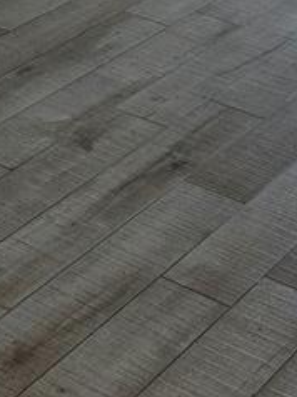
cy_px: -335
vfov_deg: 14.7
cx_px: 222
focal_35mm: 116
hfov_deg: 12.7
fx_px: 1329
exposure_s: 1/120
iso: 40
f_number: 1.7
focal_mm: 6.3
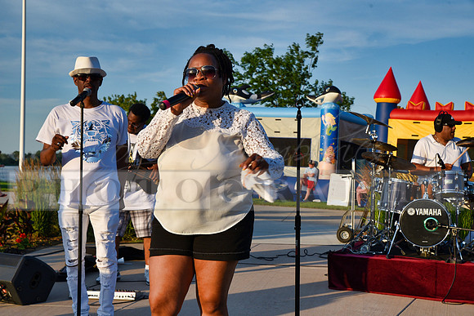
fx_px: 724
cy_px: 158
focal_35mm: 55
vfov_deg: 24.6
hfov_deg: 36.2
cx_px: 237
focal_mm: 55
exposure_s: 1/320
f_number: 9
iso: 200
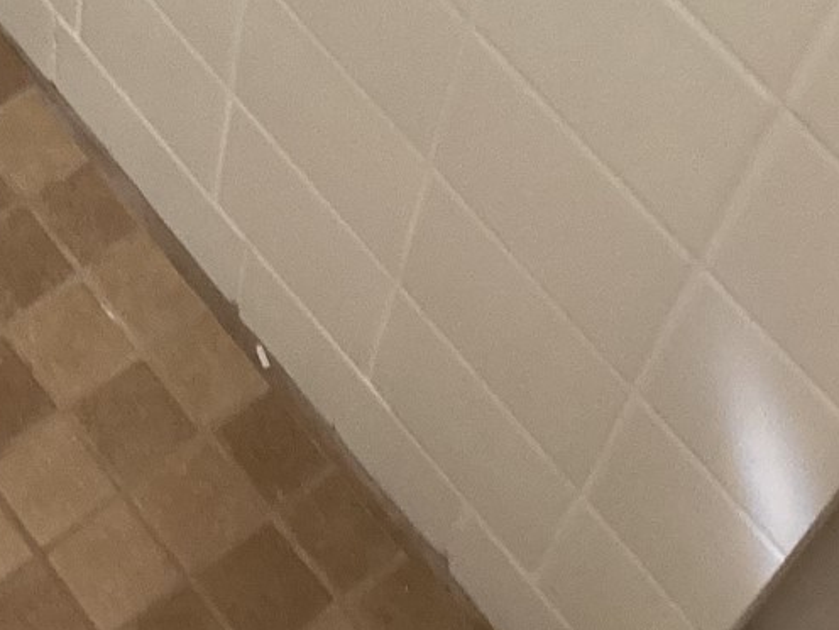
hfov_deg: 19.0
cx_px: -25
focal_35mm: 100
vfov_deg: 14.2
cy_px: -178
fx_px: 2424
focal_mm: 3.3
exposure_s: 1/60
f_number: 2.4
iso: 320
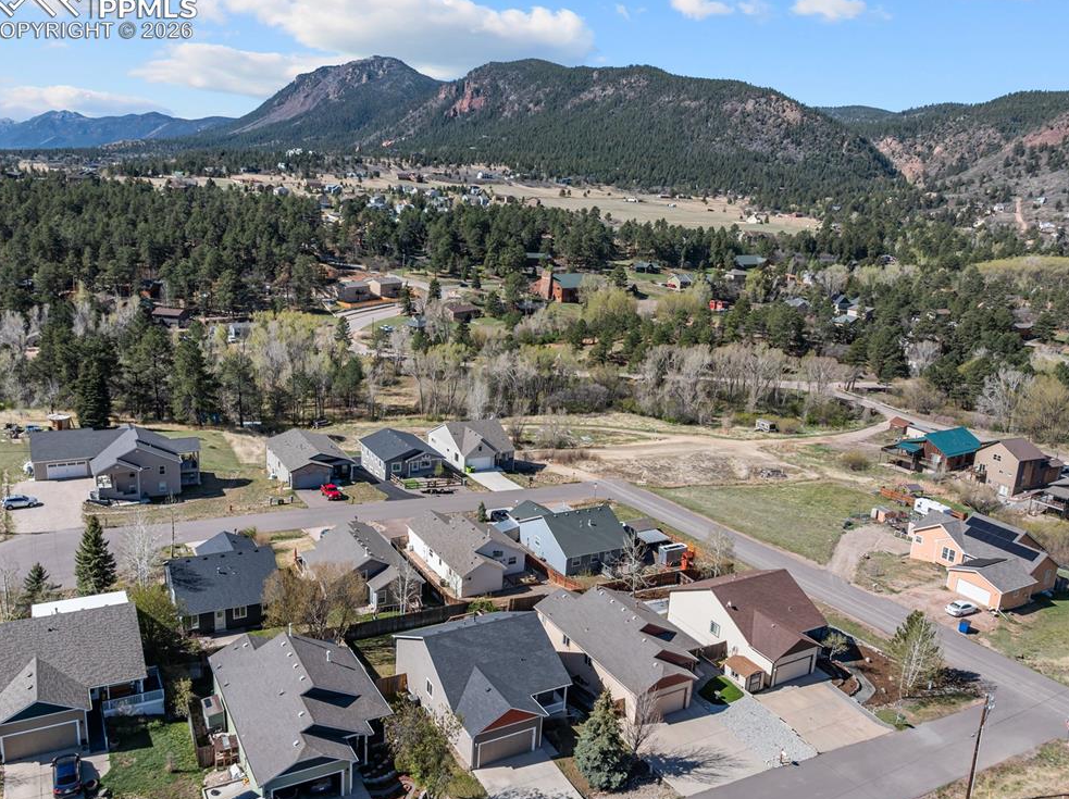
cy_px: 395
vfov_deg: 54.8
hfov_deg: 69.5
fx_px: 771
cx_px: 536
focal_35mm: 25
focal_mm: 12.29
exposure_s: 1/2000
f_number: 2.8
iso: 100
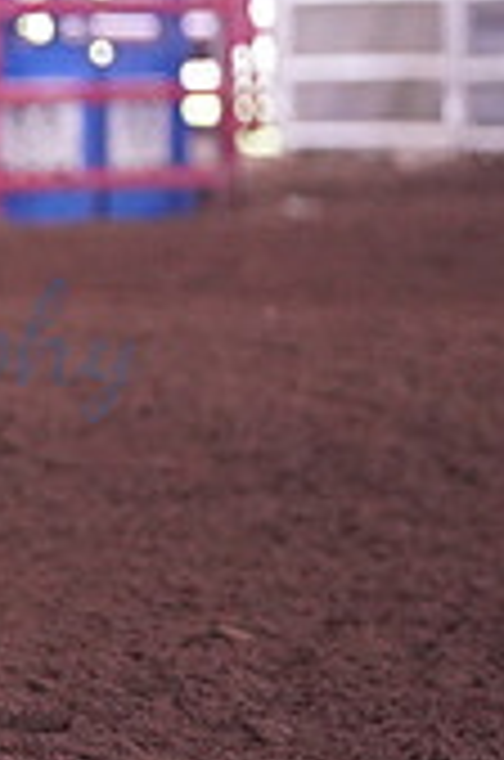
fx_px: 12988
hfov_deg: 2.2
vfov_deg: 3.4
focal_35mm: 616
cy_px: 106
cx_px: -666
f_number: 3.2
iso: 5000
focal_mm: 179
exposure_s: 1/1000
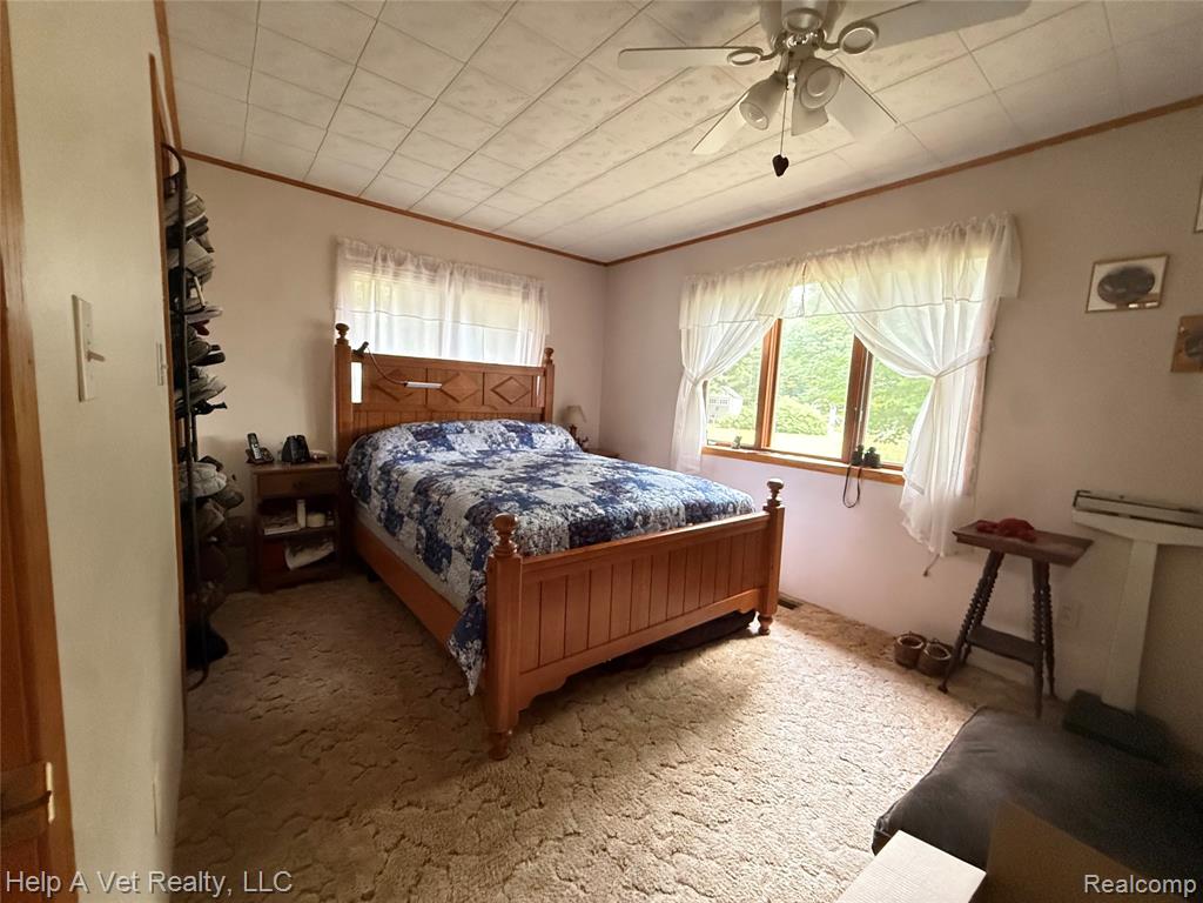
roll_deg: -3.0
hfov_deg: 102.1
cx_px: 602
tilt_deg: -6.1
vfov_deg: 85.7
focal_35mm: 14
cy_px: 452
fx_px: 487
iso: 640
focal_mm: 2.22
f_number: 2.2
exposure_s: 1/60
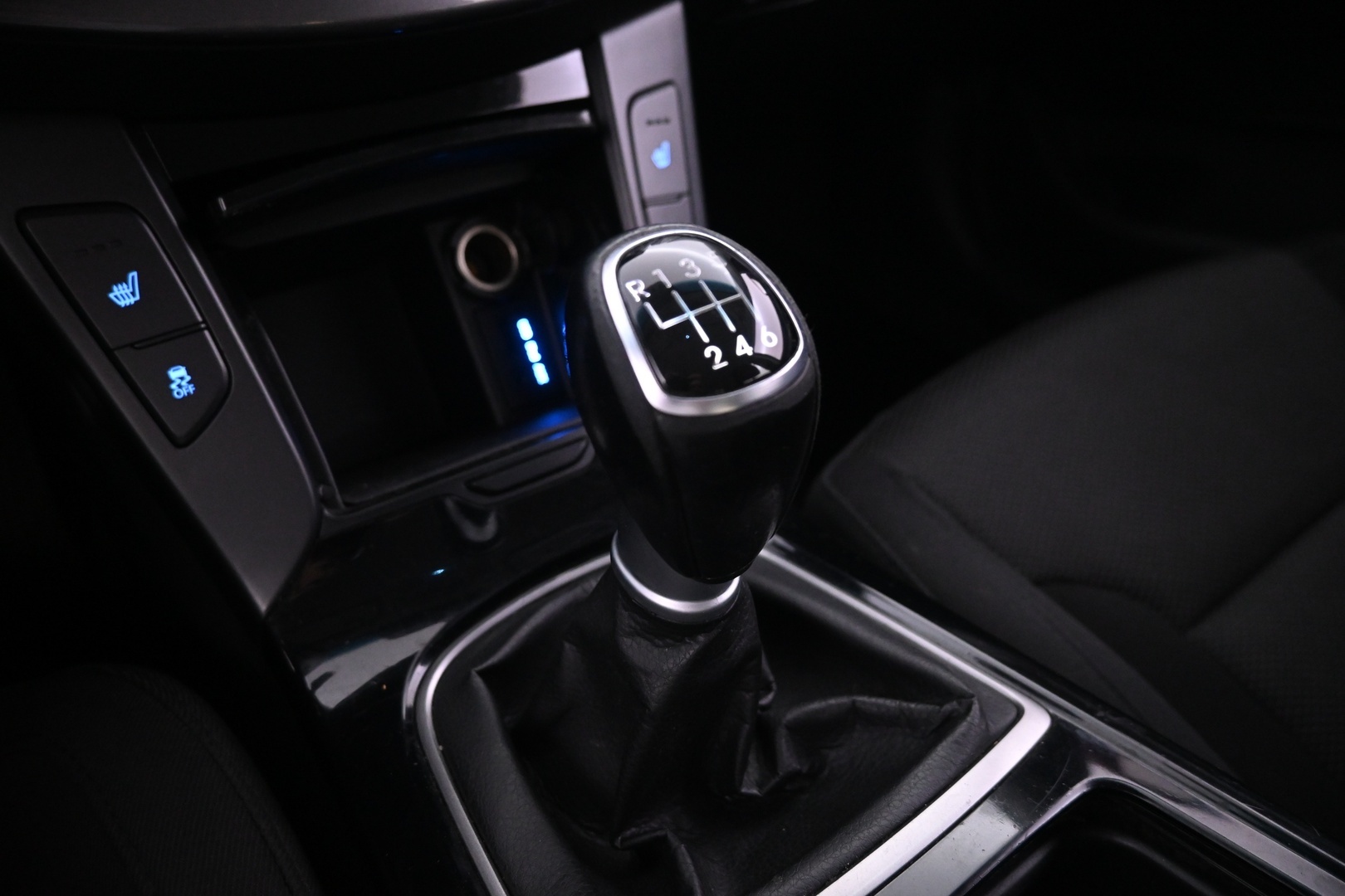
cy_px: 448
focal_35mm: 24
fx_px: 897
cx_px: 672
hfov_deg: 73.7
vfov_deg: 53.1
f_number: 3.5
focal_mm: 16
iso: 2800
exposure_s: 1/25
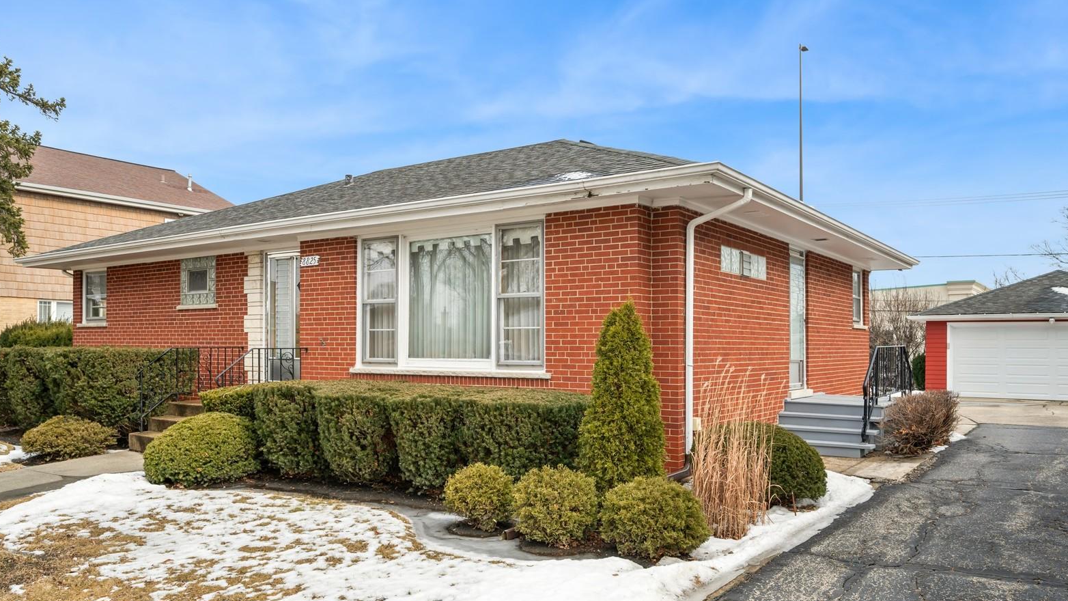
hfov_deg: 72.9
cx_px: 544
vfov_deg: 45.0
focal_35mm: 26
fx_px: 723
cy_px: 335
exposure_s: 1/125
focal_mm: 23.5
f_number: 9.5
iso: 200
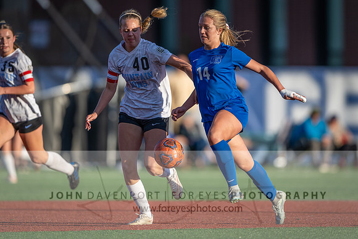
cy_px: 104
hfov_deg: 4.1
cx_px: 216
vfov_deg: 2.7
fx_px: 5033
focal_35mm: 506
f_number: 2.8
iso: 160
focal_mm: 400
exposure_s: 1/2000
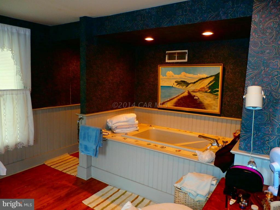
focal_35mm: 25
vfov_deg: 54.9
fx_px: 202
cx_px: 140
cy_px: 105
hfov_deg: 69.4
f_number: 3
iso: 200
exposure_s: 1/30
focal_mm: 4.5
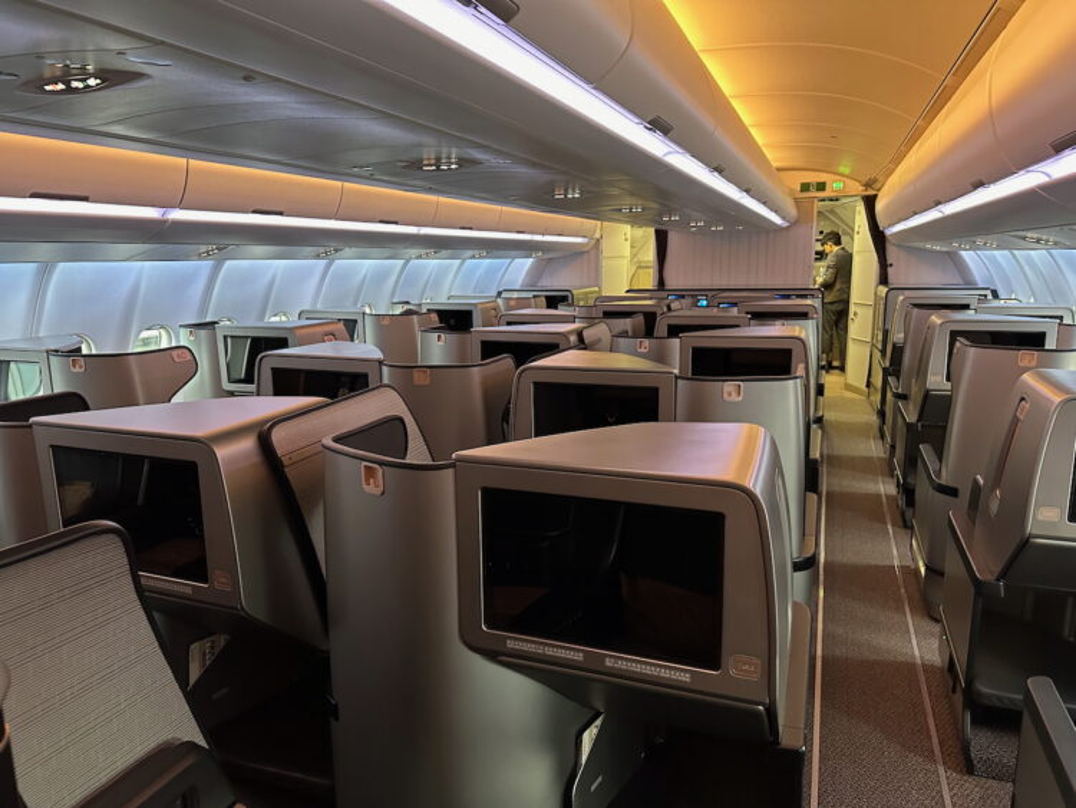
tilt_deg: -11.9
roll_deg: +1.7
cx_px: 538
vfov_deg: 56.8
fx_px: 746
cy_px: 404
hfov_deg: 71.6
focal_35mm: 24
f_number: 1.78
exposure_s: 1/48
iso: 640
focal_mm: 6.86
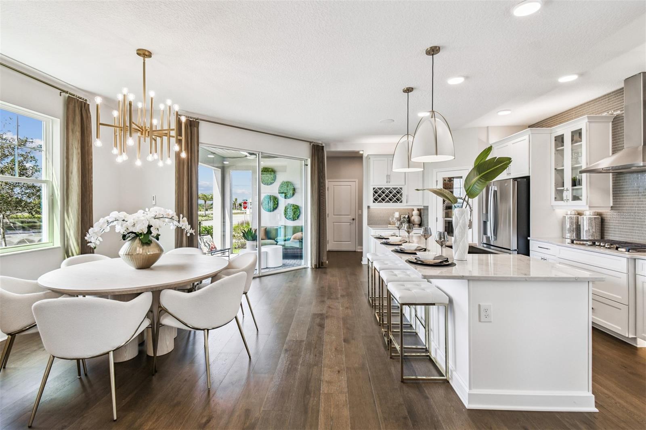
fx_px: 269
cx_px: 323
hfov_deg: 100.4
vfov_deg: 77.3
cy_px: 215
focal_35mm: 15
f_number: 7.1
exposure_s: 1/50
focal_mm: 10
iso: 100
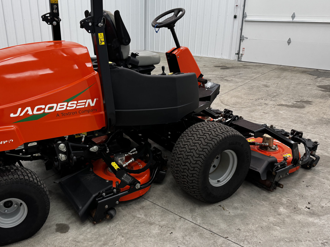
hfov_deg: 56.3
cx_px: 130
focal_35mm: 32
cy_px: 121
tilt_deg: -22.6
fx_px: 305
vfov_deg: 44.2
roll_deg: +0.3
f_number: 1.78
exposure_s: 1/120
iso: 80
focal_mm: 6.76
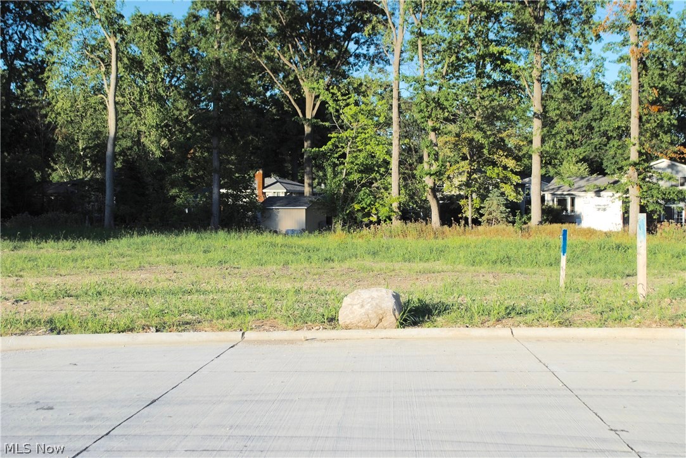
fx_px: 1030
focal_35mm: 54
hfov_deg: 36.8
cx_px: 343
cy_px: 229
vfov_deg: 25.1
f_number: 8
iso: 100
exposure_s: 1/250
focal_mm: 36
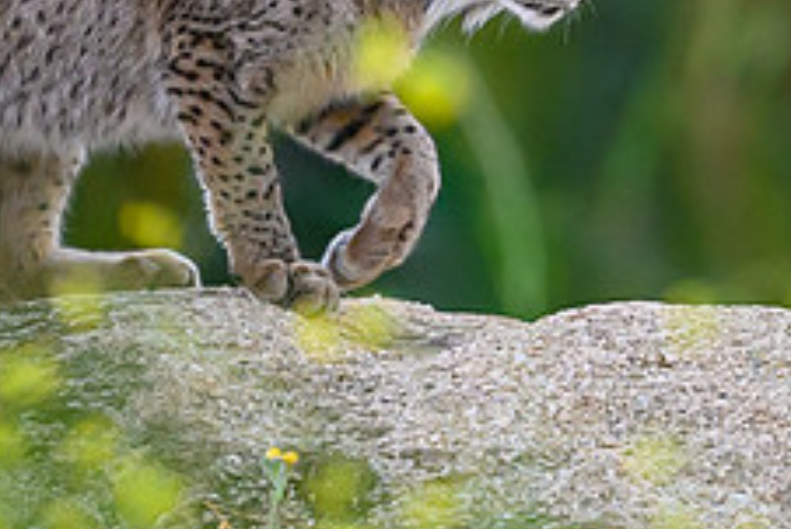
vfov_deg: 1.2
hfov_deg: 1.8
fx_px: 25877
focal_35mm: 1177
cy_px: -64
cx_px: 559
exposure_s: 1/640
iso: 4000
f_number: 2.8
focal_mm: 400
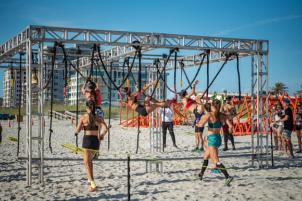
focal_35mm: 75
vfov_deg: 18.2
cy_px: 100
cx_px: 145
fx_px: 629
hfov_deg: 27.0
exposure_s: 1/3200
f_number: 2.8
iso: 500
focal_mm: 70
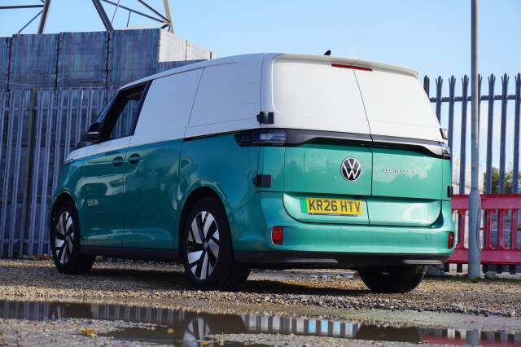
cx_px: 260
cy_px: 174
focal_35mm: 74
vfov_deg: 18.5
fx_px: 1063
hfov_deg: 27.5
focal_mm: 49
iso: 100
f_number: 6.7
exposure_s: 1/90
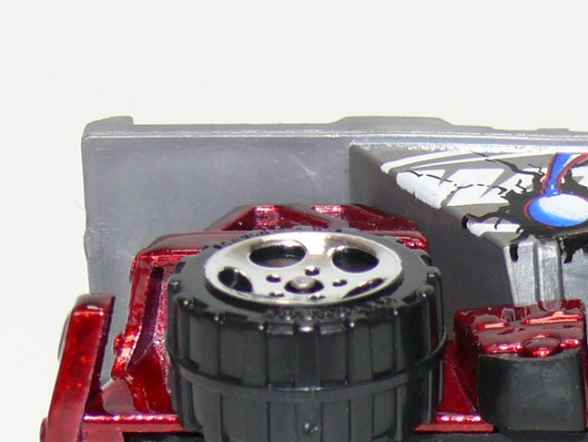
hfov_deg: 7.7
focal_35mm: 255
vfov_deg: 5.8
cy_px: 478
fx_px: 4333
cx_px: 642
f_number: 4
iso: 100
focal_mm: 13.6
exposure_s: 1/30
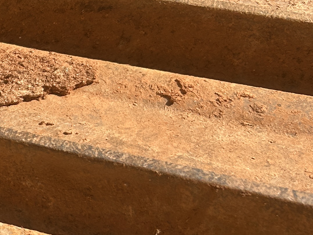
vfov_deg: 15.2
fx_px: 877
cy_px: 162
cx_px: -240
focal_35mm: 97
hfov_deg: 16.9
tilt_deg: -34.4
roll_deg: +3.0
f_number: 1.5
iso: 50
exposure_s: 1/3968
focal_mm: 5.7
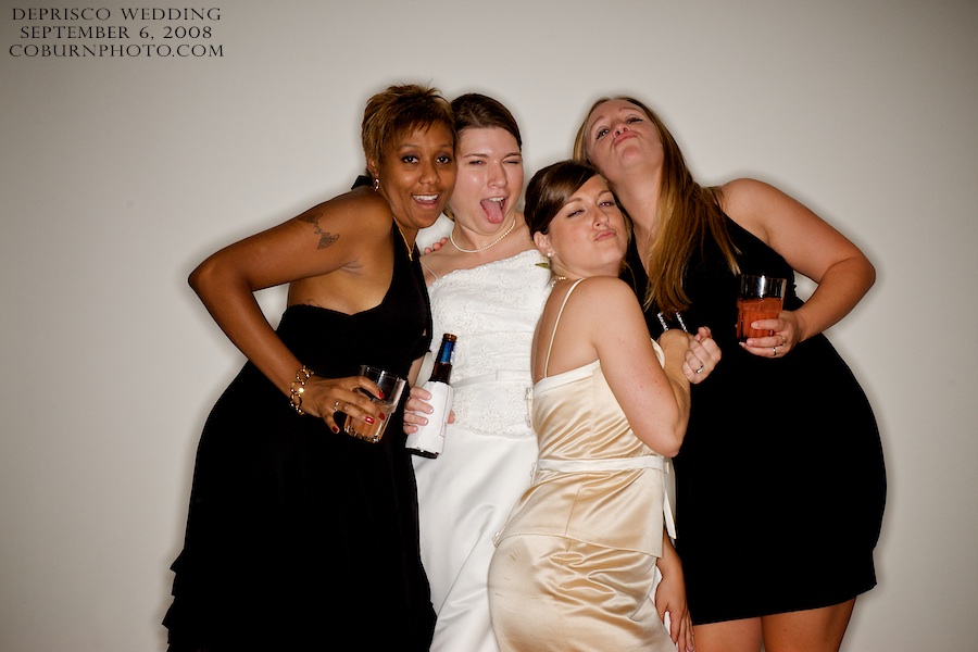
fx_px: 1630
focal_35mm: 60
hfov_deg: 33.4
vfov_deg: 22.6
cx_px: 489
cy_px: 326
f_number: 16
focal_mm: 40
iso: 200
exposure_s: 1/250
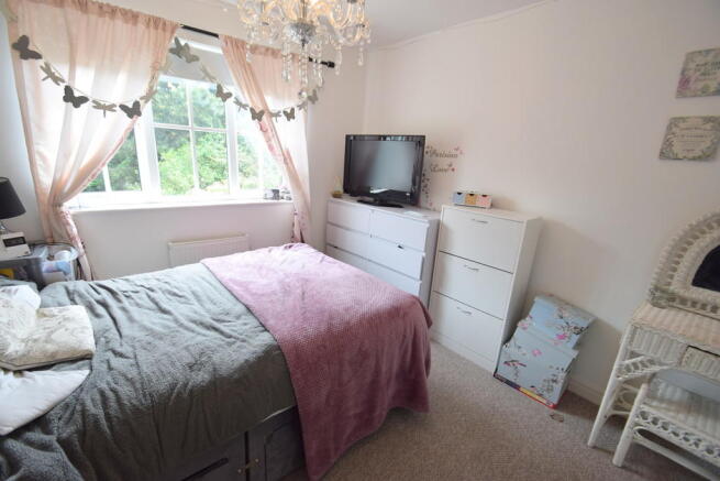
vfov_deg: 77.4
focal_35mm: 15
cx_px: 360
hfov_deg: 100.4
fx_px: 300
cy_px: 240
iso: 400
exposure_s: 1/125
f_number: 5.6
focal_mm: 10
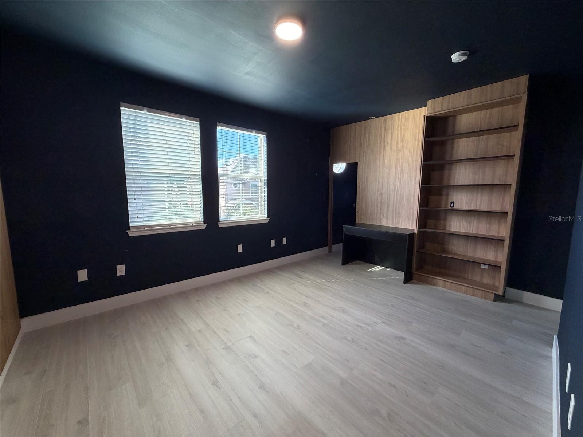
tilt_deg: -6.4
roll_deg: +0.2
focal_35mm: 14
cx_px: 292
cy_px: 218
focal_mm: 2.22
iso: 320
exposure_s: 1/121
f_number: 2.2
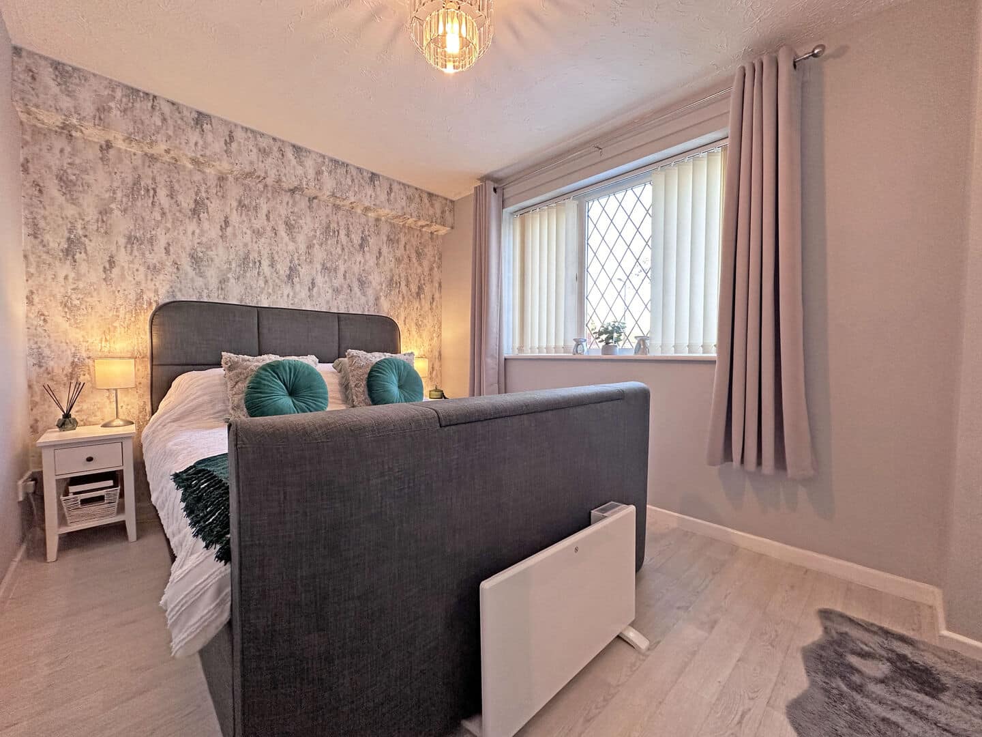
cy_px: 368
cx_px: 491
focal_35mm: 14
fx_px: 397
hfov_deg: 102.1
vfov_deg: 85.7
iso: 200
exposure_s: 1/100
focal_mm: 2.22
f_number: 2.2
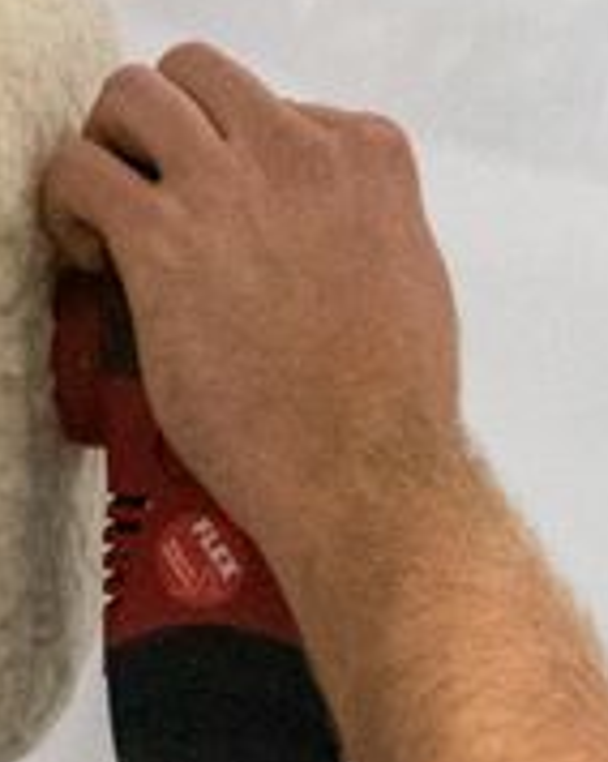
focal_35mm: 334
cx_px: 824
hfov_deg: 4.6
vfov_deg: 5.8
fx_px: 7526
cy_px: 77
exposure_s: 1/640
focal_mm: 28.9
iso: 3200
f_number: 4
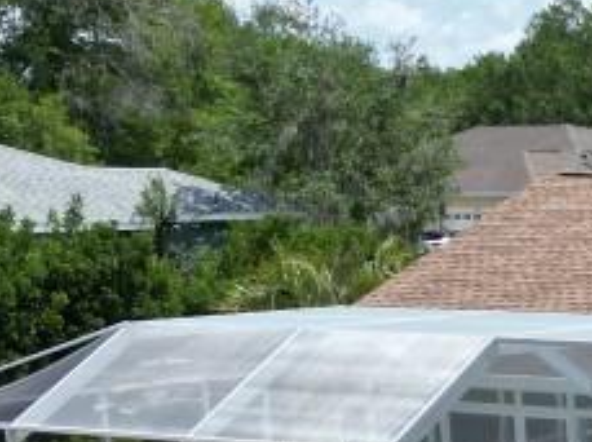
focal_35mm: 112
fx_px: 1912
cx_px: 911
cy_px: 626
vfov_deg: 12.6
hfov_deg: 16.0
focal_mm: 6.72
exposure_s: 1/3200
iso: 140
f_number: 1.7
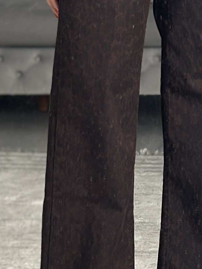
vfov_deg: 8.9
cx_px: 132
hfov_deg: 6.8
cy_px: -43
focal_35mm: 220
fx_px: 1712
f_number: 1.78
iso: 125
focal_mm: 6.86
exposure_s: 1/50
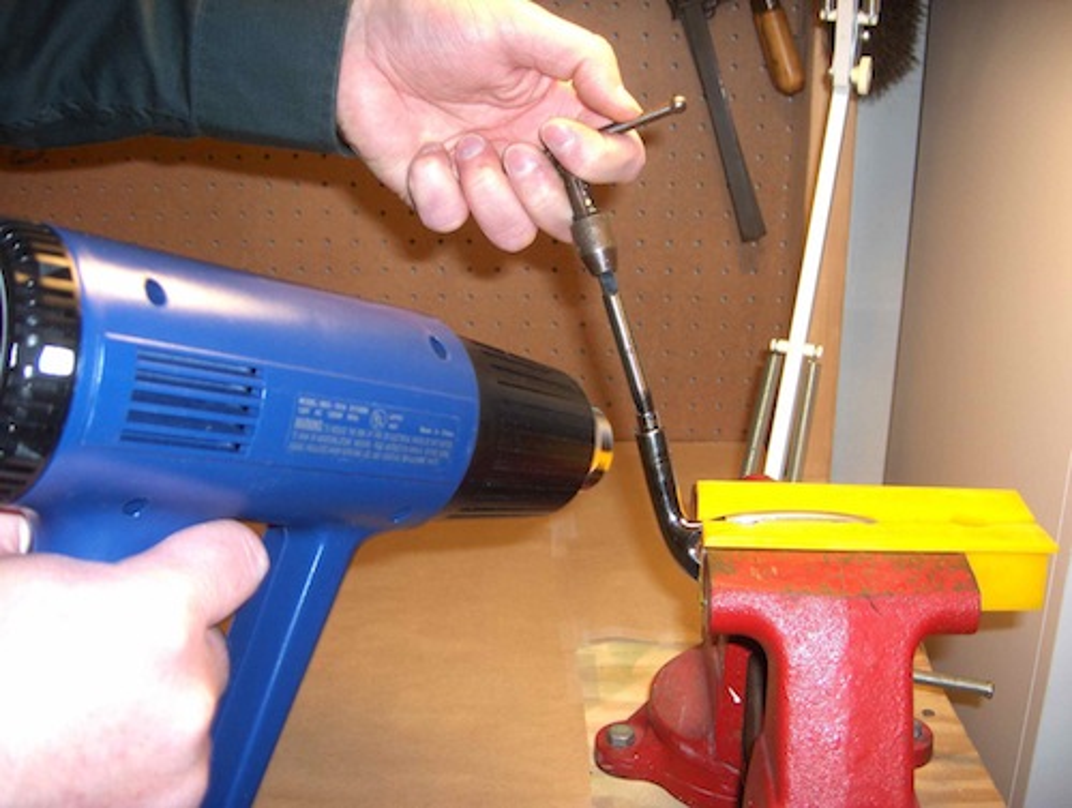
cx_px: 536
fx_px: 1210
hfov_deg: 47.8
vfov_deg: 36.9
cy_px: 404
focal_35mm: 39
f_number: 2.8
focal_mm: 8
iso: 100
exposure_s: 1/60
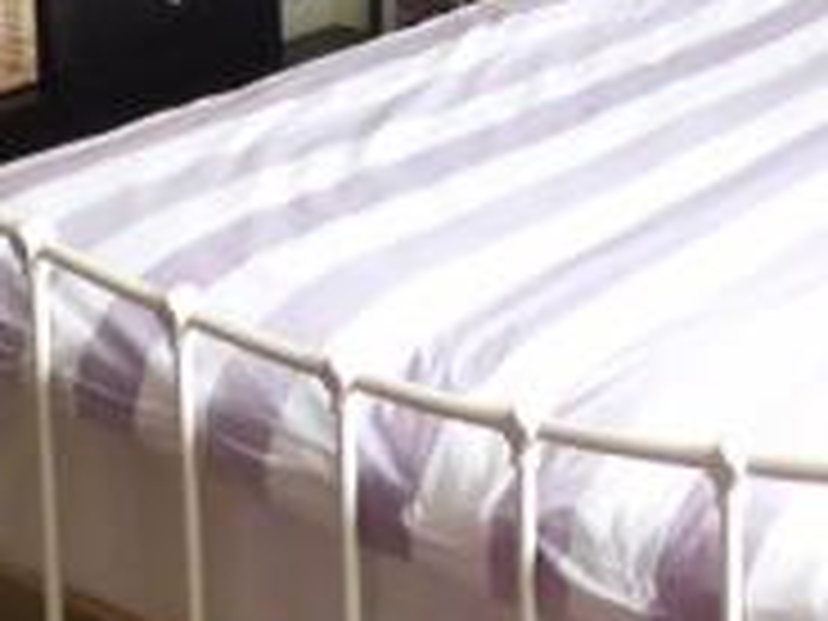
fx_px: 1818
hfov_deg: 23.7
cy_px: -290
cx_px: 952
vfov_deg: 17.6
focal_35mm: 76
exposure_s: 1/30
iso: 400
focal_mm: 4.3
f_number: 3.3
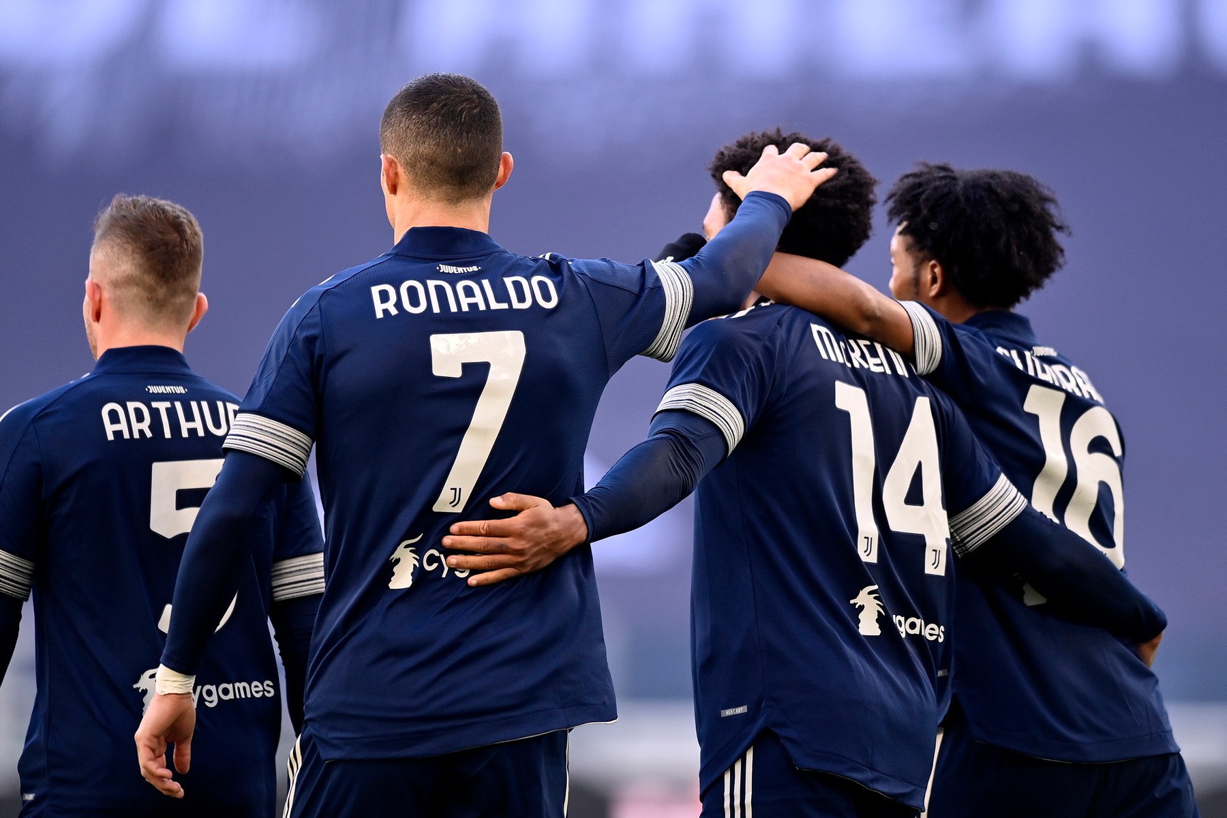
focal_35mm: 400
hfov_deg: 5.2
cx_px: 614
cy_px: 409
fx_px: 13632
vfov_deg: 3.4
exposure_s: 1/1000
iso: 640
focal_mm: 400
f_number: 2.8
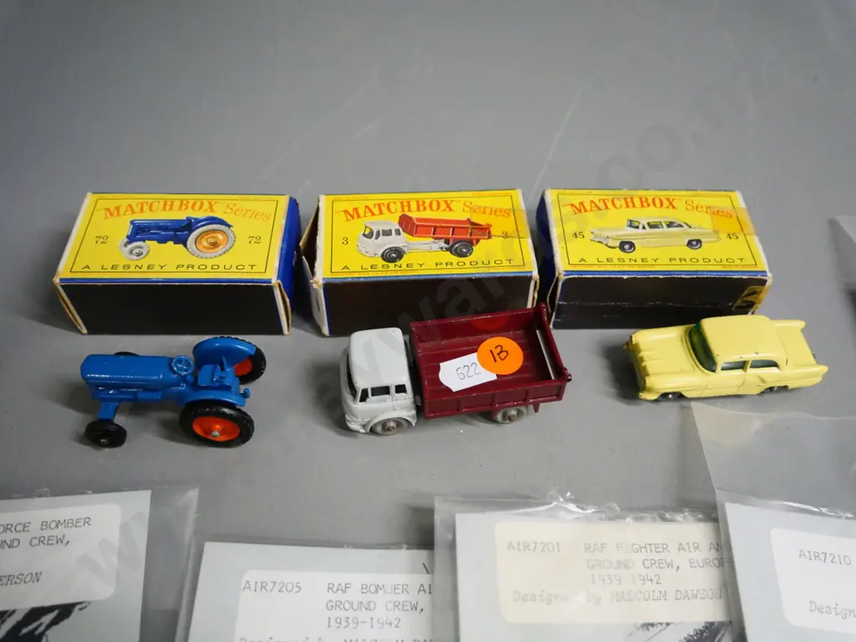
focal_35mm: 30
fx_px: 742
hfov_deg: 60.0
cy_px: 321
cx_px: 428
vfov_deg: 46.8
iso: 3200
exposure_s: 1/250
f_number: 3.7
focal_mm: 15
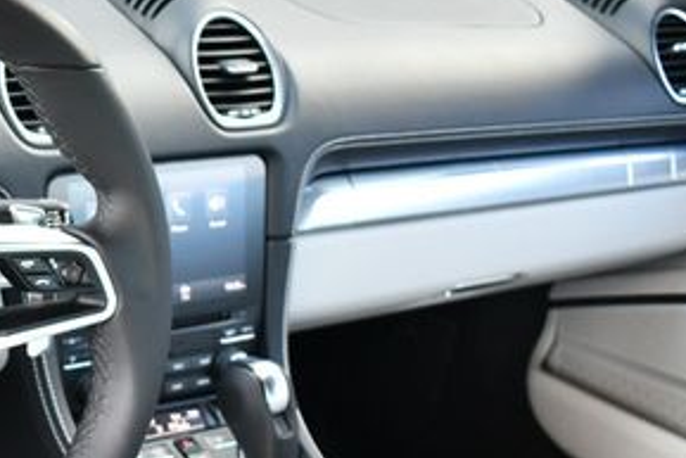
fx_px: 1773
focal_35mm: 93
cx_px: -57
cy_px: 377
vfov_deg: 14.6
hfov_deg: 20.9
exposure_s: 1/160
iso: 800
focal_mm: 21
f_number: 3.8
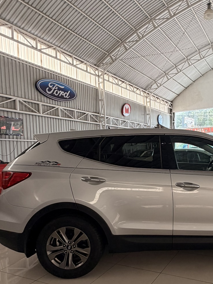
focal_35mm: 29
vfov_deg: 61.2
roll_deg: +0.0
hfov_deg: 45.4
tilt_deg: -5.6
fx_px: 238
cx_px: 175
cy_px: 170
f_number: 2.2
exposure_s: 1/121
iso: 125
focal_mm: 2.22
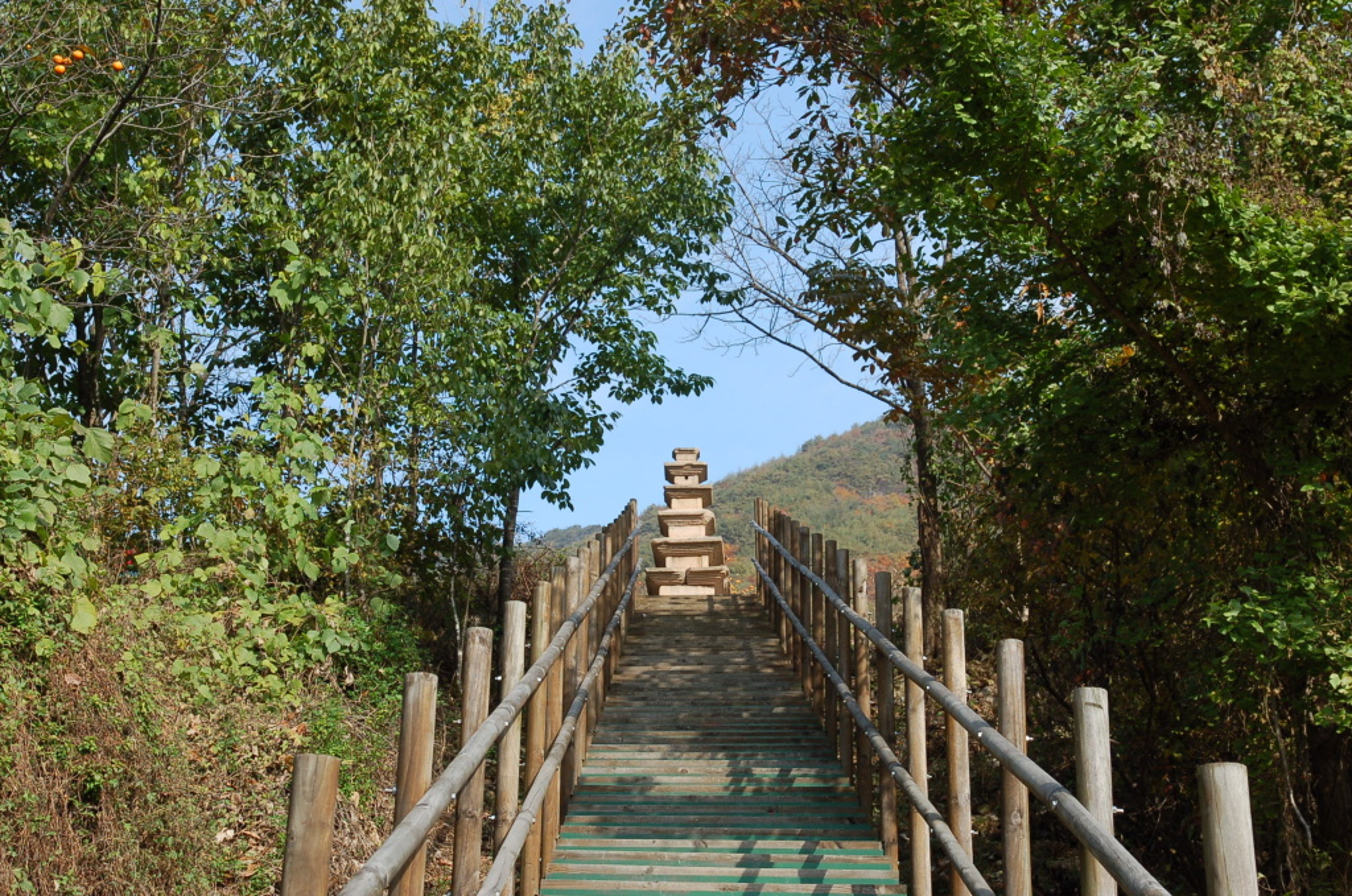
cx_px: 676
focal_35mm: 57
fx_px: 2137
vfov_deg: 23.7
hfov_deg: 35.1
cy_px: 448
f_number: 8
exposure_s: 1/250
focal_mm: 38
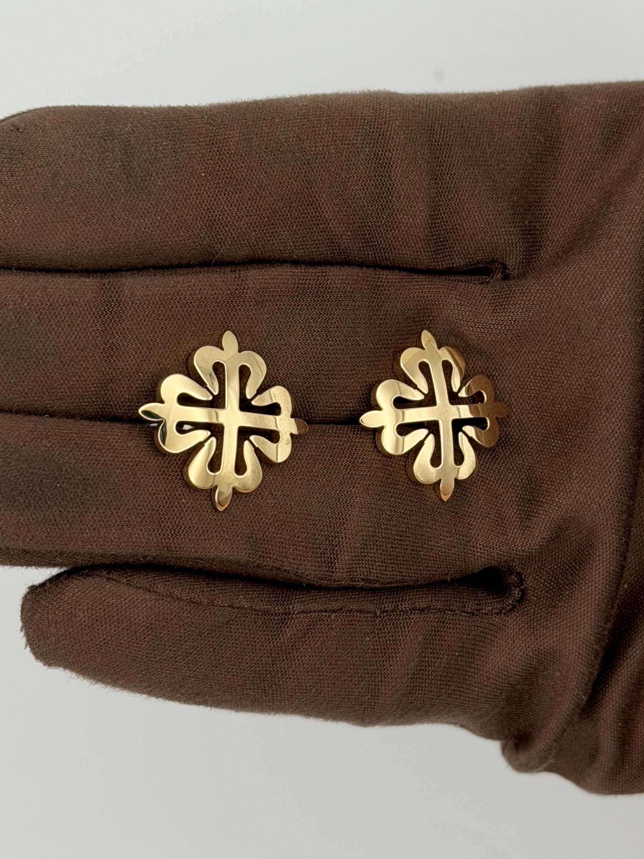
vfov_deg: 39.7
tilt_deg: -87.2
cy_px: 430
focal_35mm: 48
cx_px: 322
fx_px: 1191
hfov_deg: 30.3
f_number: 1.78
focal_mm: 6.76
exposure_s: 1/405
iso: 64
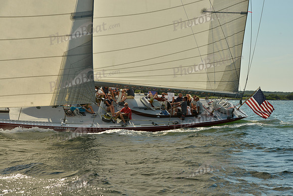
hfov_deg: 28.8
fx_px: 570
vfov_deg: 19.5
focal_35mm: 70
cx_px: 146
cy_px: 98
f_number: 11
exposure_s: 1/1000
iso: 280
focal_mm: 70
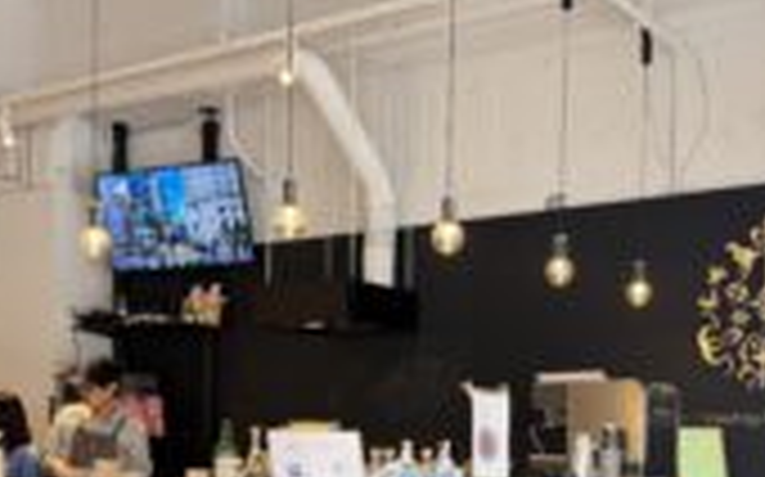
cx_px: 418
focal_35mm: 54
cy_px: 486
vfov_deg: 22.9
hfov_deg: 37.5
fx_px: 1125
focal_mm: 6.76
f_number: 1.78
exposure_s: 1/83
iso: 200
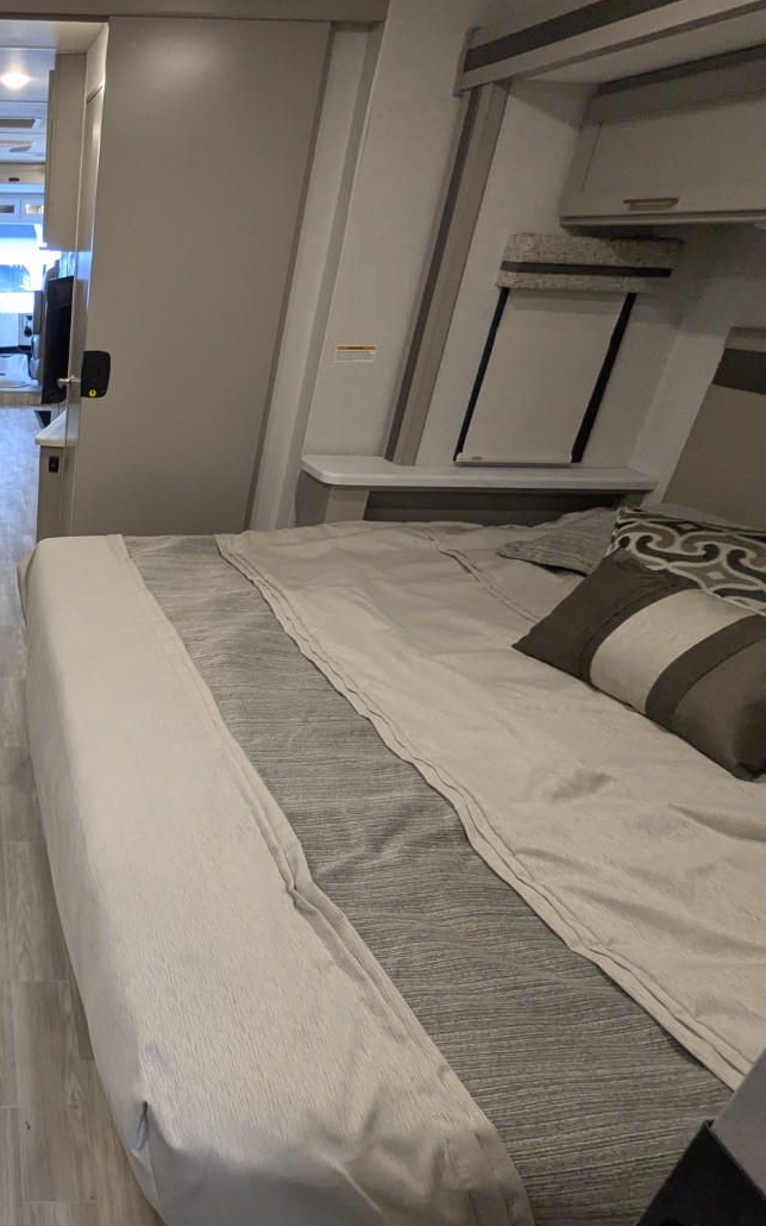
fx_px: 768
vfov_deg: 77.1
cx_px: -15
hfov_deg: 44.4
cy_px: 621
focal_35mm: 23
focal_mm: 2.35
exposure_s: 1/130
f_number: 2.2
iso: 343
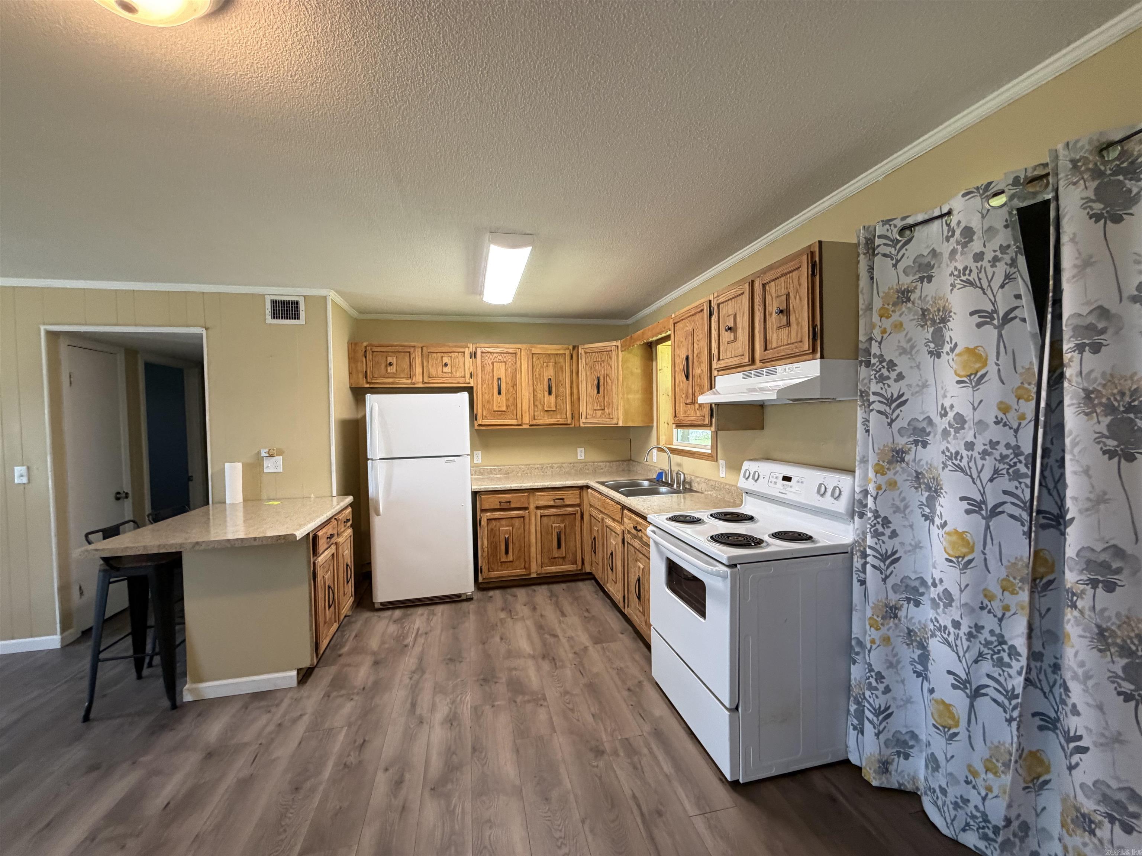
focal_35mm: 14
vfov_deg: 85.7
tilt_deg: +0.2
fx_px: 462
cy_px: 428
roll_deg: +2.0
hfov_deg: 102.1
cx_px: 571
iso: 320
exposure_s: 1/120
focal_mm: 2.22
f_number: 2.2
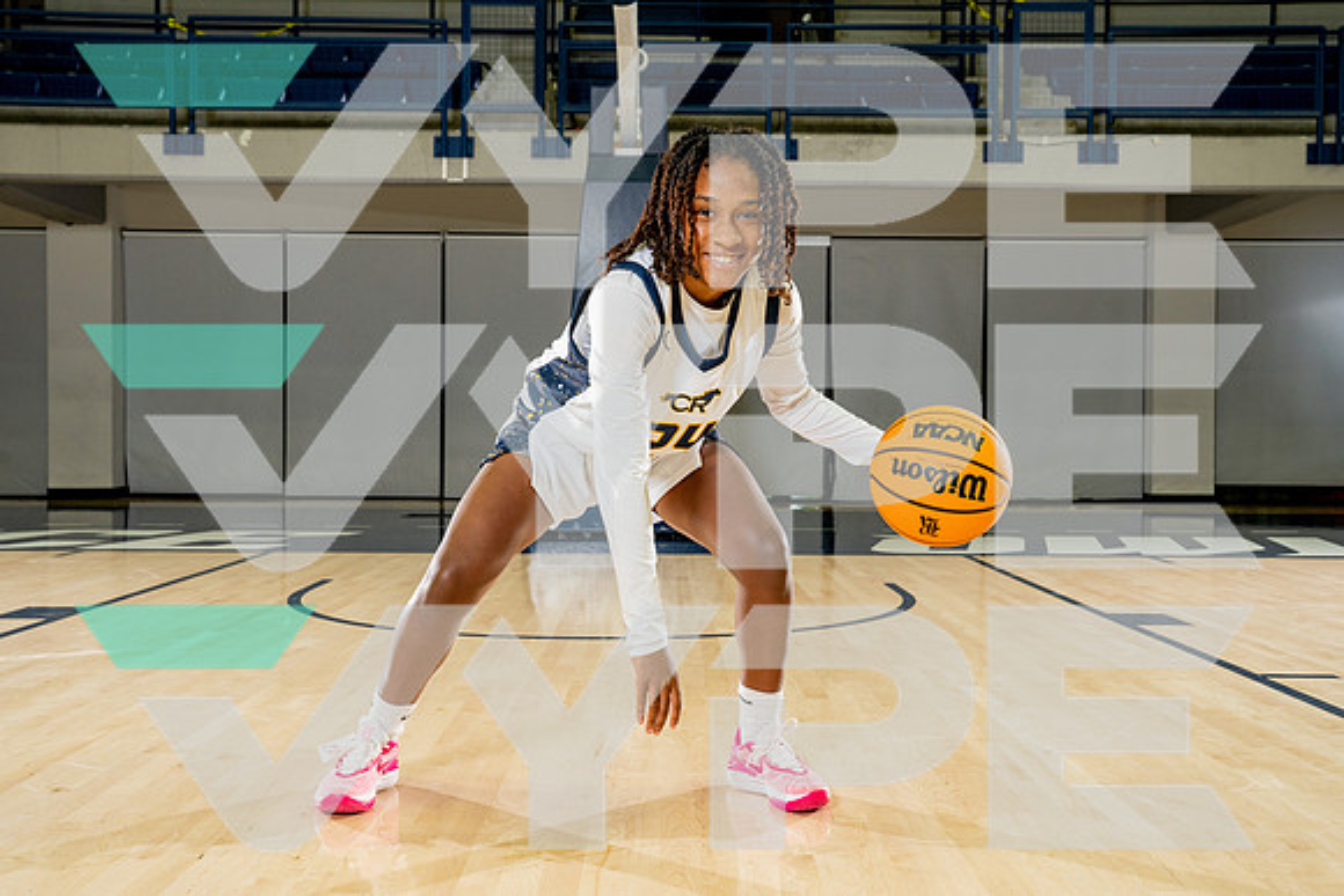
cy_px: 448
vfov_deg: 37.9
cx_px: 672
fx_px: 1307
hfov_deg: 54.4
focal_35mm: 35
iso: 640
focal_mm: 35
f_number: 8
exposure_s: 1/250
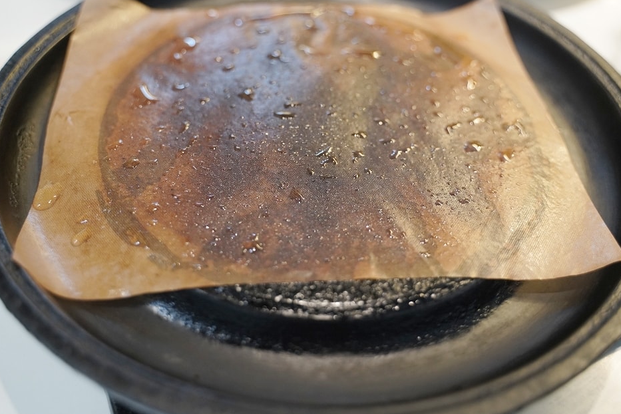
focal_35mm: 36
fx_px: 621
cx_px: 315
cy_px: 168
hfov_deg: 53.1
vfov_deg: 36.7
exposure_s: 1/60
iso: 1600
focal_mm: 28
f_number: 2.8
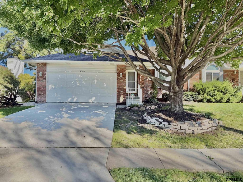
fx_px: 168
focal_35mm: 24
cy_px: 91
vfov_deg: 56.8
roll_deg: -0.2
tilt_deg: +0.6
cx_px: 122
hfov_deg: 71.6
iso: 80
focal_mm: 6.76
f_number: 1.78
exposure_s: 1/1211
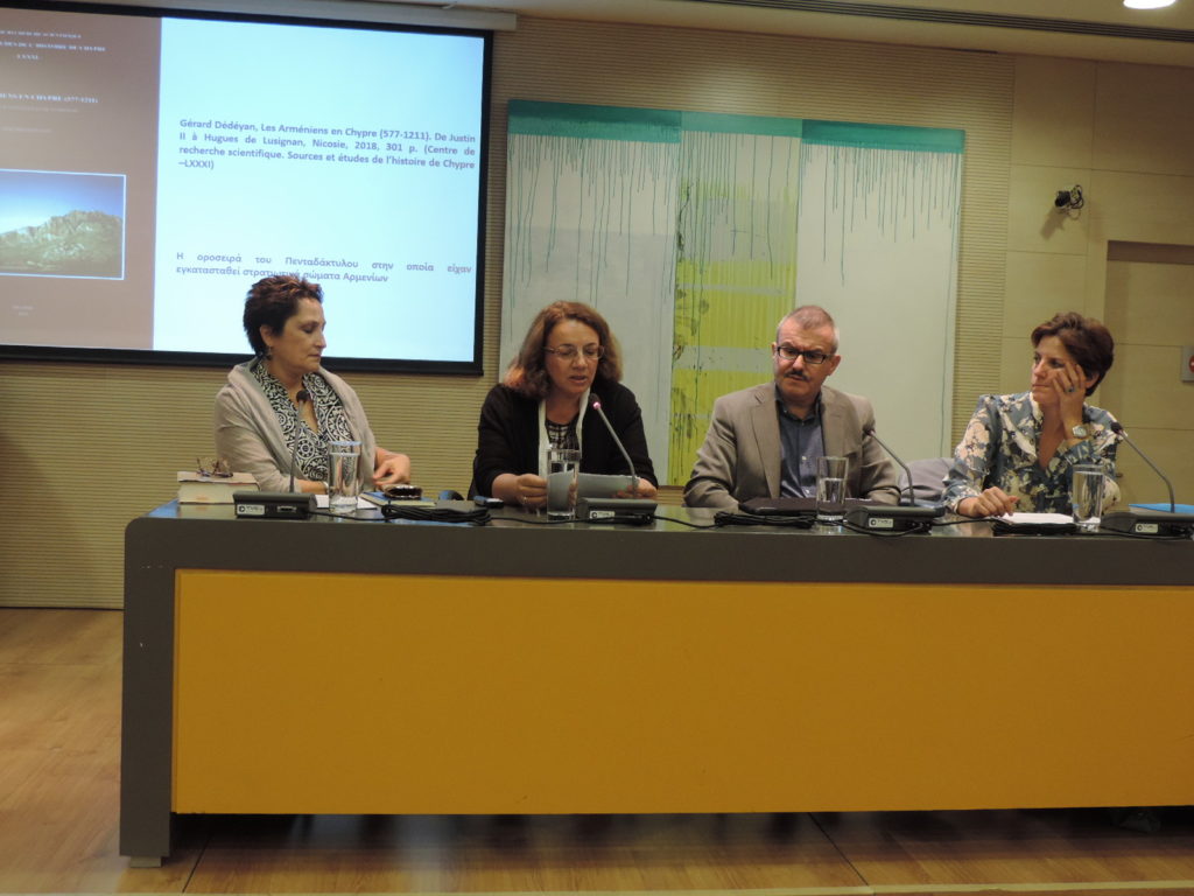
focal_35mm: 40
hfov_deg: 46.8
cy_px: 448
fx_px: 1380
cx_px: 597
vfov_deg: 36.0
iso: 400
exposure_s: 1/40
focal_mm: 7.1
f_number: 3.3
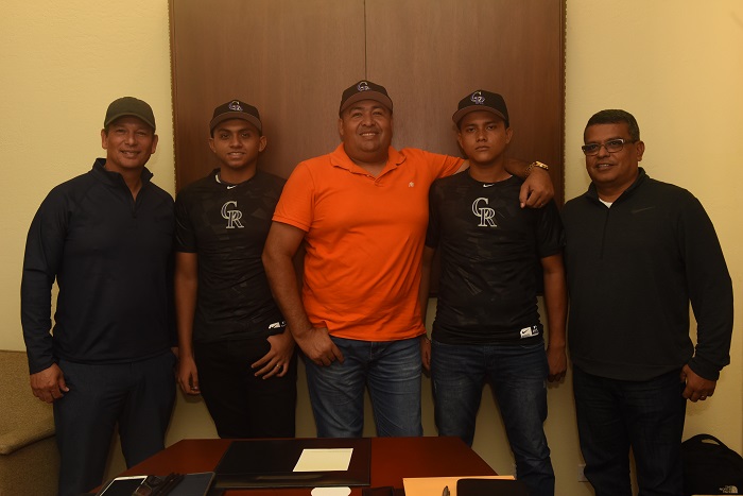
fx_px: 722
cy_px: 248
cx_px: 372
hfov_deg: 54.4
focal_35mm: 35
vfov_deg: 37.9
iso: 1600
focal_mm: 35
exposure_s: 1/125
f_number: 8
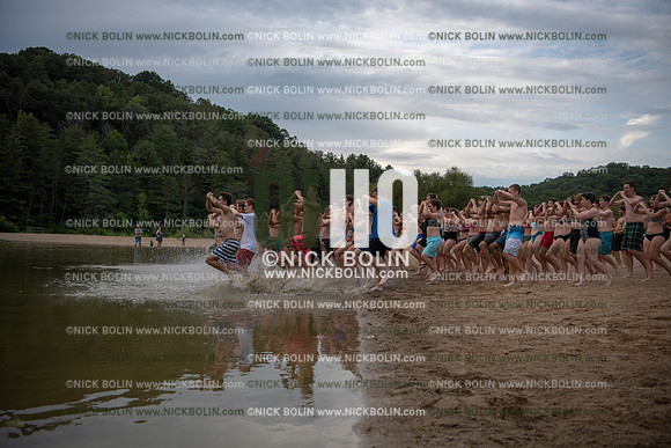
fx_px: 634
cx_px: 336
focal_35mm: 34
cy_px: 224
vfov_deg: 38.9
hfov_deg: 55.8
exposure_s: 1/1600
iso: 160
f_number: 3.2
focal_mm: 34
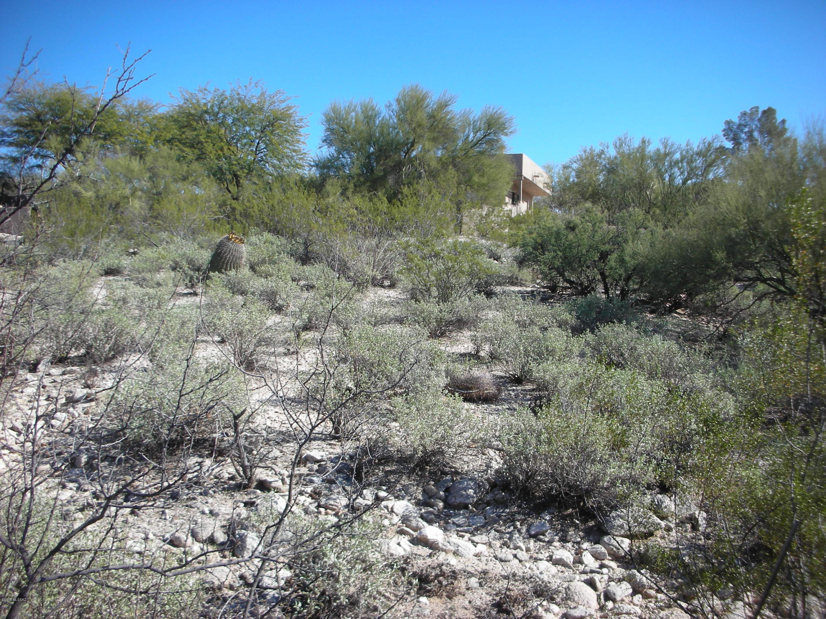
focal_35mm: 35
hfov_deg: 52.6
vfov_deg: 40.7
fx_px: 835
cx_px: 413
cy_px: 310
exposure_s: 1/443
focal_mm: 5.8
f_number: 3
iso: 50
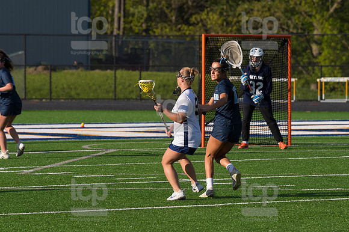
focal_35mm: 300
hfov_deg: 6.9
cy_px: 116
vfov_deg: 4.6
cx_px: 174
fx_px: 2907
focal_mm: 200
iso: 250
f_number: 5.6
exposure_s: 1/1600
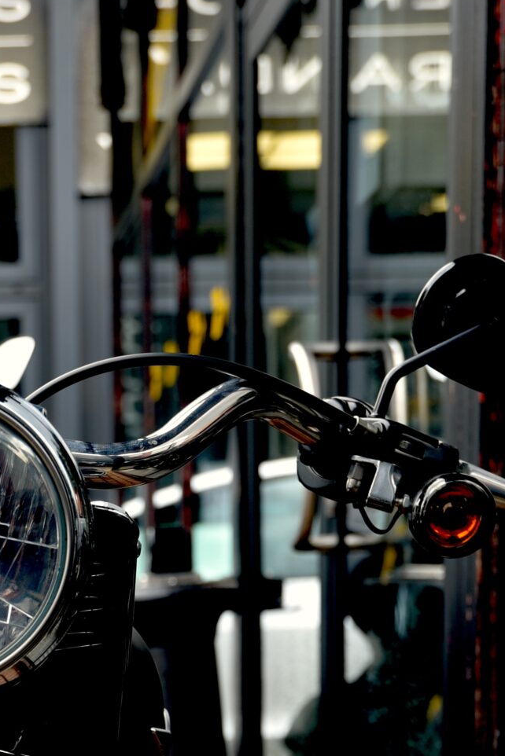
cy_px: 957
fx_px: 2796
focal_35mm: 133
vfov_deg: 14.8
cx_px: -87
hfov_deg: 10.2
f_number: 4.5
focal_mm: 50
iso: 100
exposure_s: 1/80
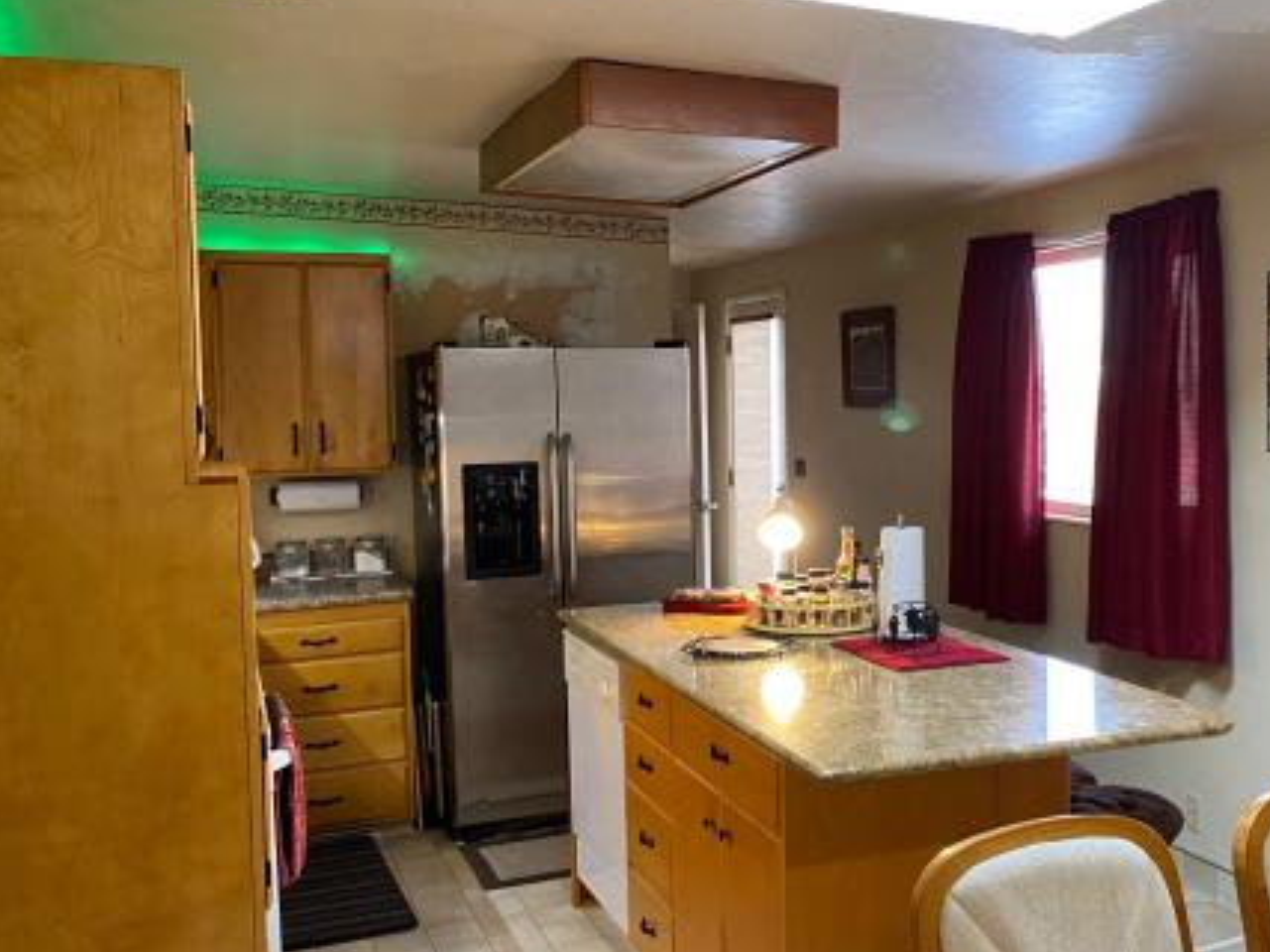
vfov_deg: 36.8
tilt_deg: -3.1
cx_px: 833
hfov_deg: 47.2
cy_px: 485
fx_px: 1430
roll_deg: +0.9
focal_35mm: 39
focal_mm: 4.25
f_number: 1.8
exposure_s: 1/60
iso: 200
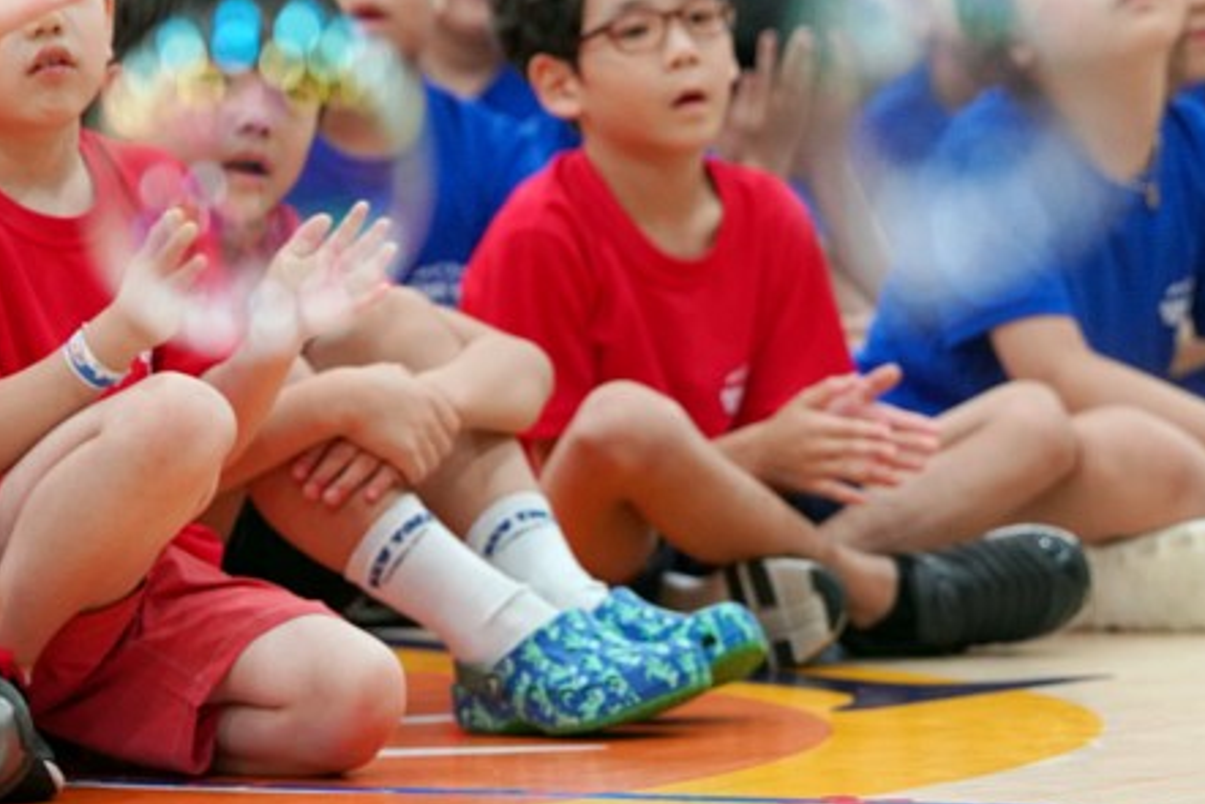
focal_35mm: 348
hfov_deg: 5.9
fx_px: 11651
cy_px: 150
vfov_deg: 4.0
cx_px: 521
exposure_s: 1/200
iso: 2500
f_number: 4
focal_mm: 171
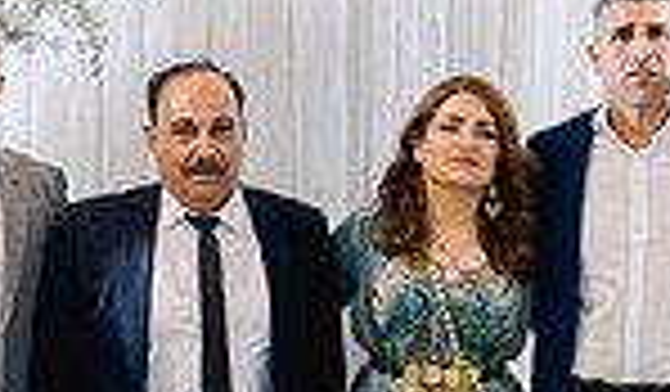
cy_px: 309
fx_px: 1775
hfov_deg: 21.4
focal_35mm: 99
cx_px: 365
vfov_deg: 12.5
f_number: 2.8
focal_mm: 24
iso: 800
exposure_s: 1/160
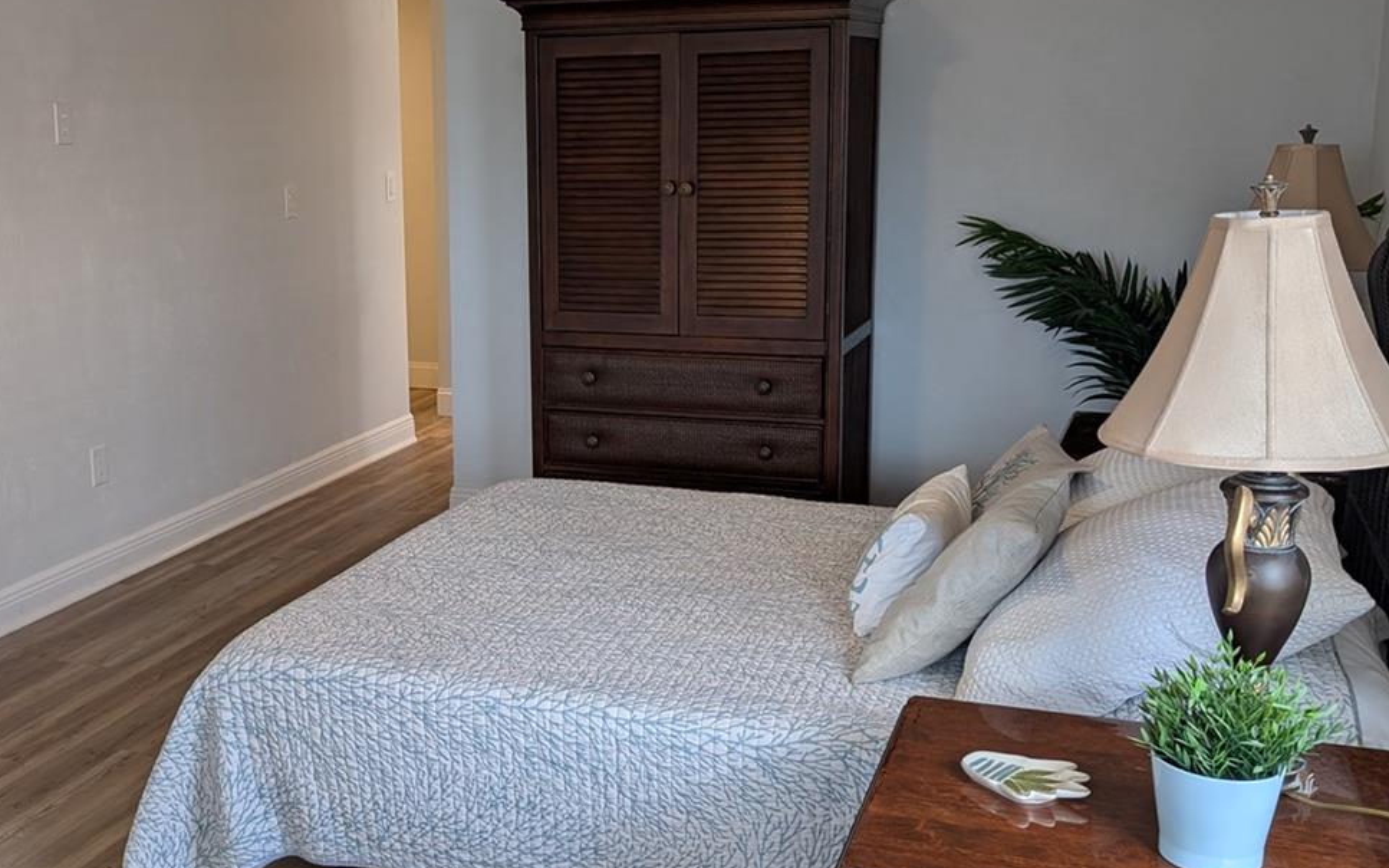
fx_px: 1590
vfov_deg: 30.5
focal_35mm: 42
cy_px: 430
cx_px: 514
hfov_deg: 46.7
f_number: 1.68
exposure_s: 1/60
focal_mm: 6.9
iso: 37
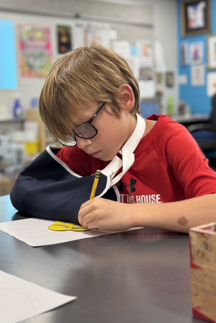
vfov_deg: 38.9
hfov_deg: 26.5
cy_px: 162
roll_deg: +2.9
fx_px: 459
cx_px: 117
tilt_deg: -3.3
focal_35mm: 51
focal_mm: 6.76
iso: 100
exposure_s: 1/60
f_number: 1.78
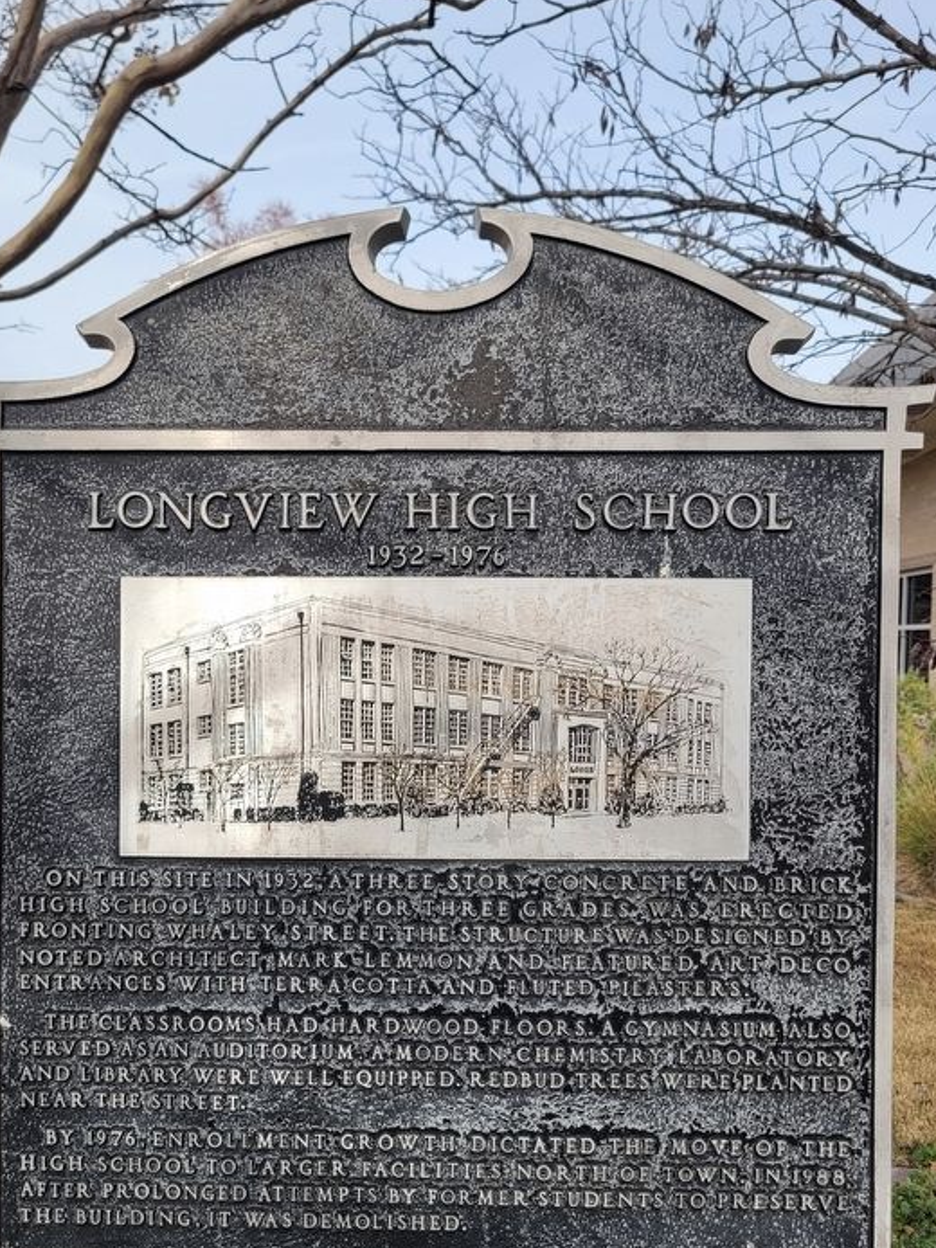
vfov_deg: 59.7
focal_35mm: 30
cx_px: 439
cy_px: 710
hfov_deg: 46.8
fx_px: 1081
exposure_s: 1/1314
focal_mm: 5.4
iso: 40
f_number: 1.8
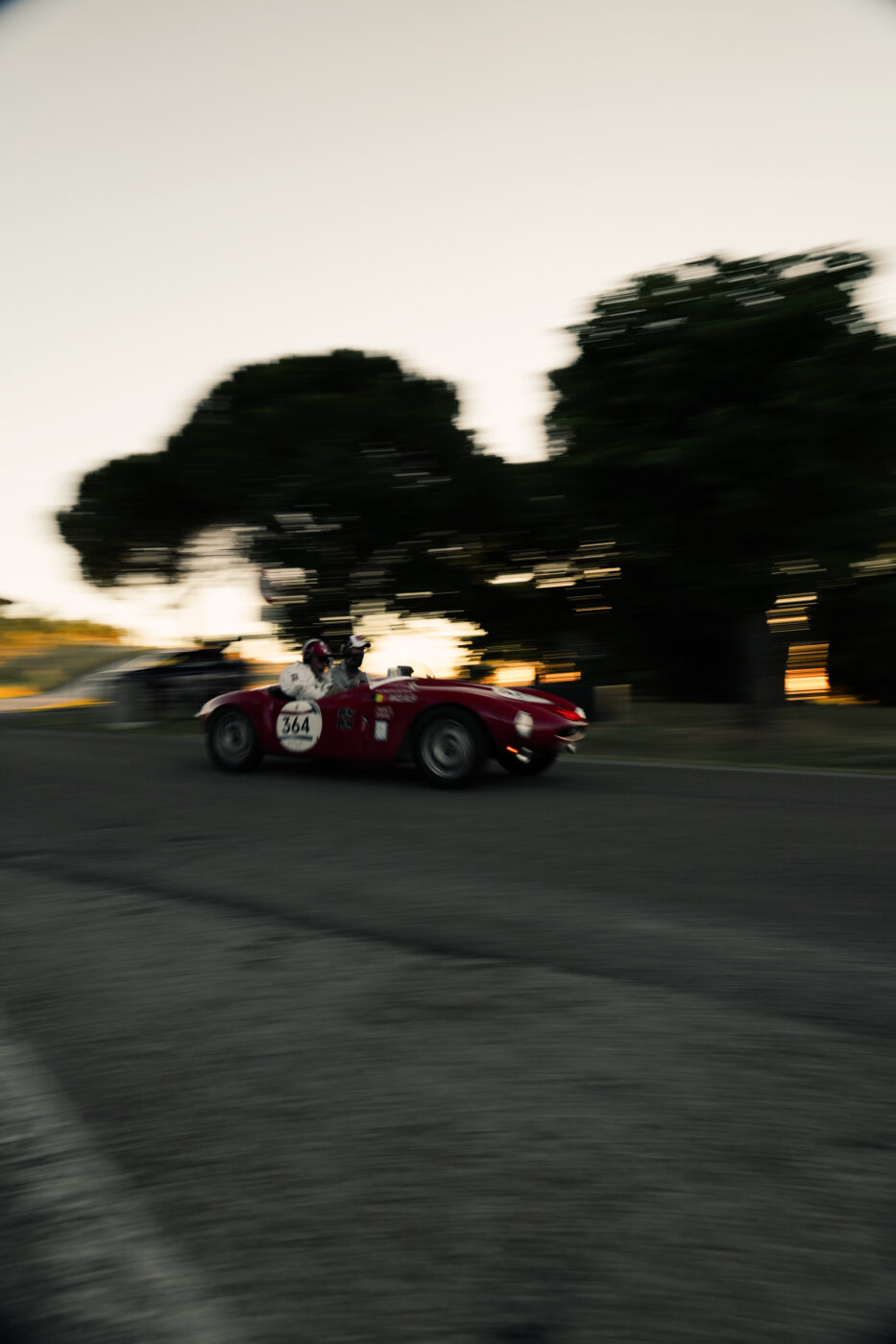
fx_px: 896
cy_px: 672
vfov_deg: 73.8
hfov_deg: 53.1
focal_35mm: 24
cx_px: 448
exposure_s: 1/40
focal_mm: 24
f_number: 6.3
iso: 100
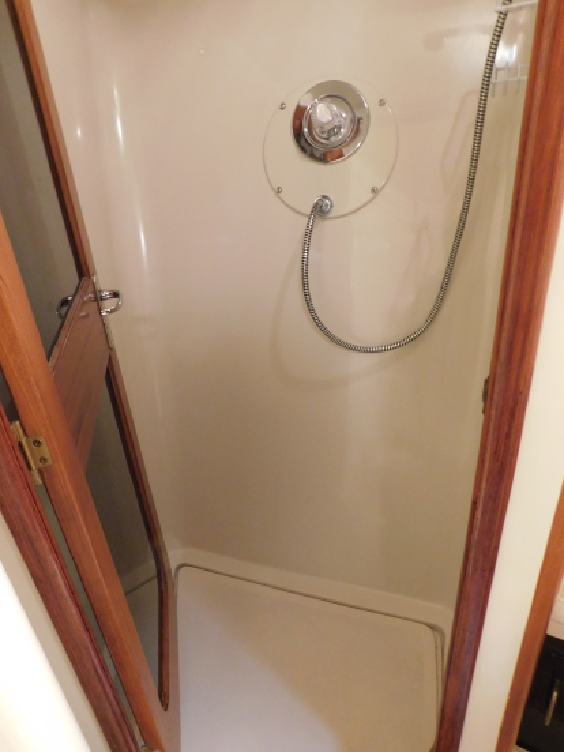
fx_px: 543
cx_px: 259
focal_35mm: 25
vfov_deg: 69.4
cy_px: 384
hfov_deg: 54.8
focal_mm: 4
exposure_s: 1/8
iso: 400
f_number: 3
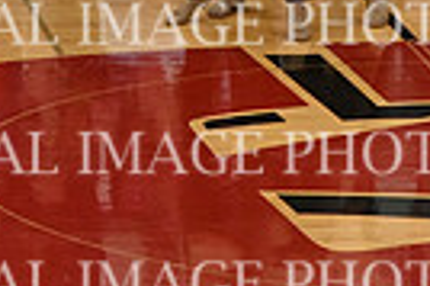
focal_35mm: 456
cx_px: 266
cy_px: -300
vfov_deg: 3.0
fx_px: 5440
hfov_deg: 4.5
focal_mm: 70
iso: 3200
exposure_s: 1/400
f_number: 4
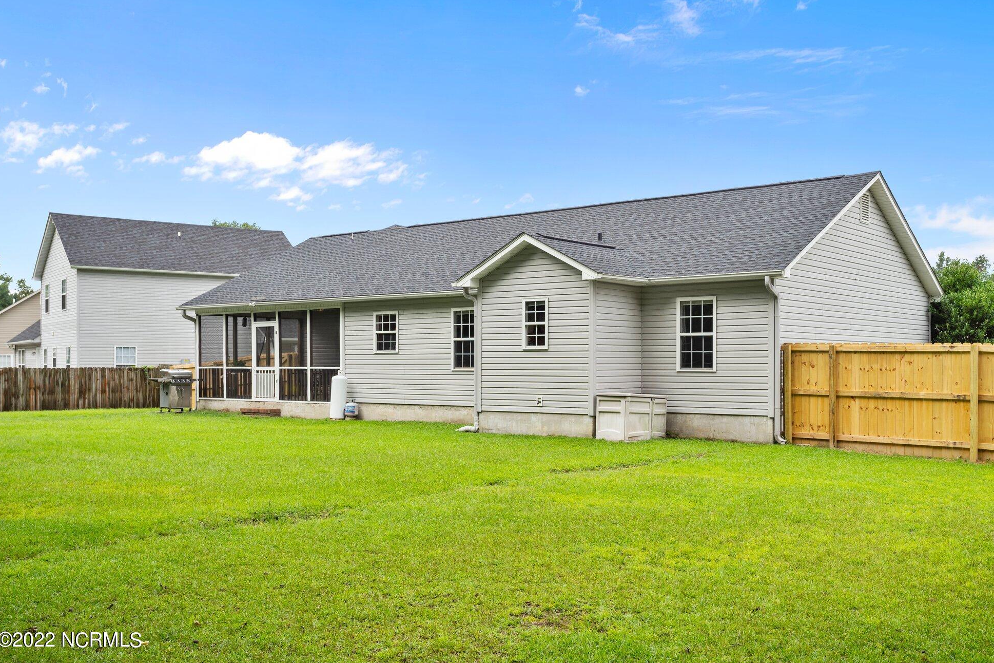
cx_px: 520
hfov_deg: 51.9
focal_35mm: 37
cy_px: 321
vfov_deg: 35.9
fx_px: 1021
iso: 125
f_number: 8
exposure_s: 1/320
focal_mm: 35
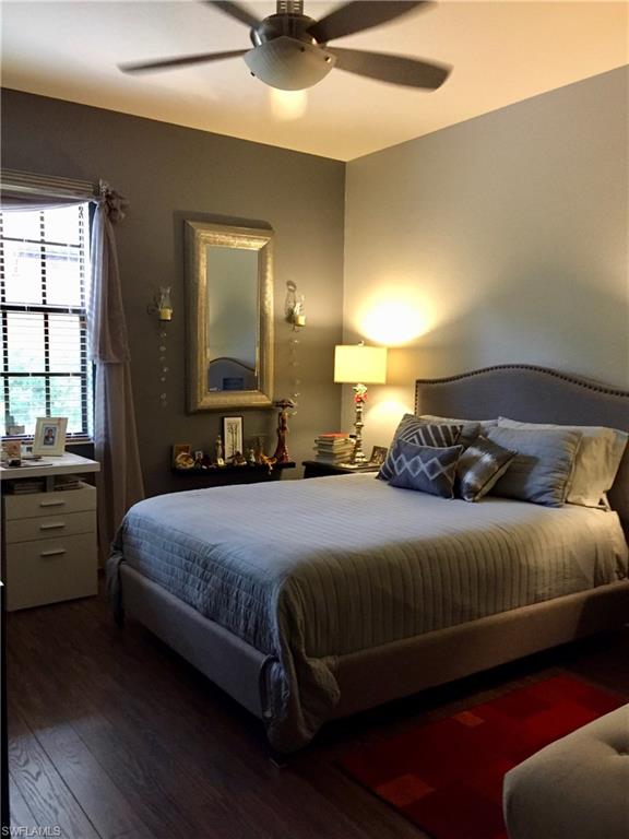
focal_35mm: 29
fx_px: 703
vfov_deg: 61.7
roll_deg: -0.6
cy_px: 420
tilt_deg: -4.5
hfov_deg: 48.2
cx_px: 314
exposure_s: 1/20
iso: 250
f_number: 2.2
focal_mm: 4.15
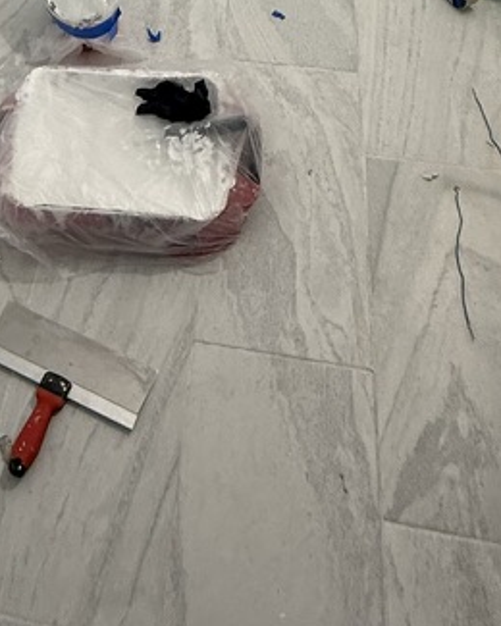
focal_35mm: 43
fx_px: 797
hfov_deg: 34.1
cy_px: -83
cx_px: 116
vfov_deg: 35.7
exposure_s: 1/120
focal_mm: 2.22
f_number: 2.2
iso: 200
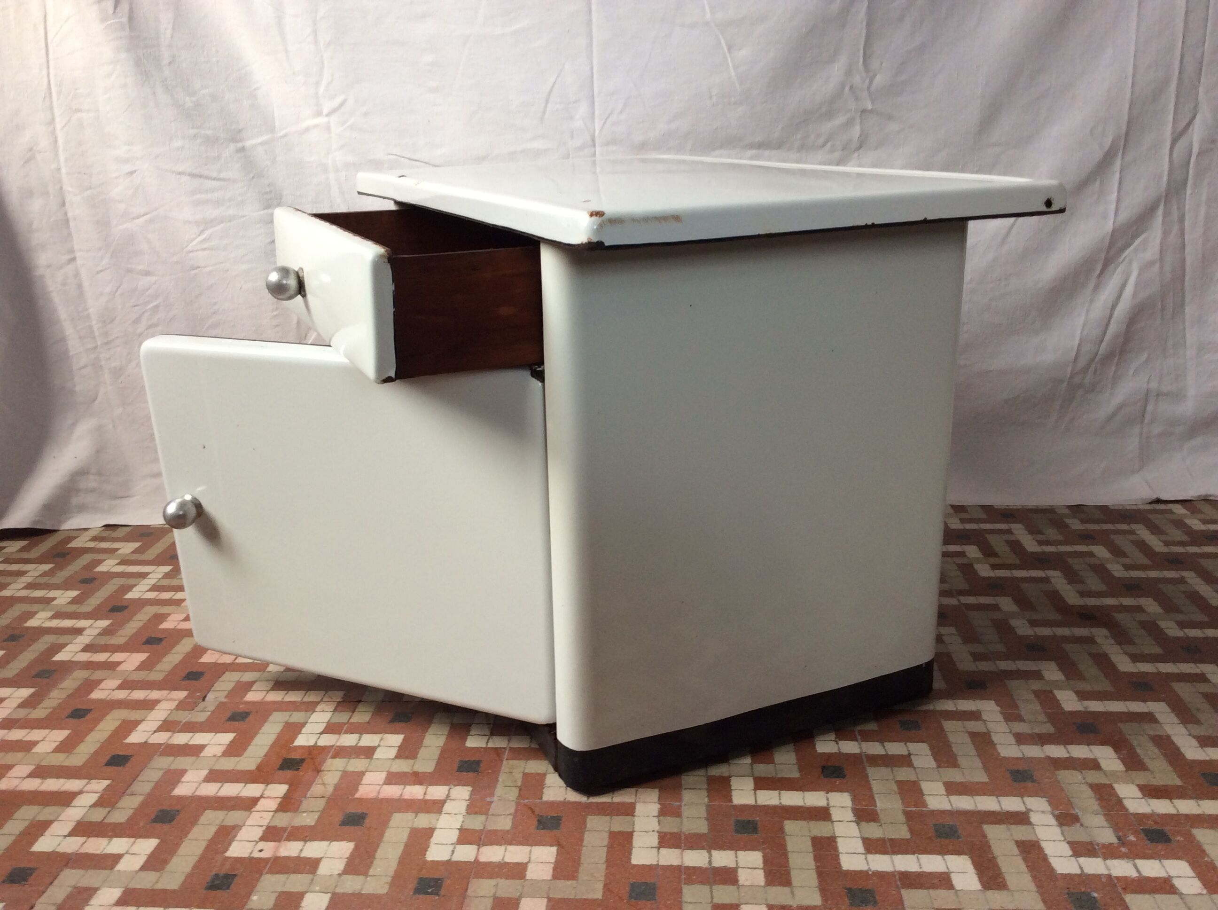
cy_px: 455
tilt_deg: -18.8
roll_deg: +2.6
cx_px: 609
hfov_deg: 56.9
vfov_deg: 44.1
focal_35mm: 32
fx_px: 1124
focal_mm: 3.3
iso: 32
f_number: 2.4
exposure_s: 1/25
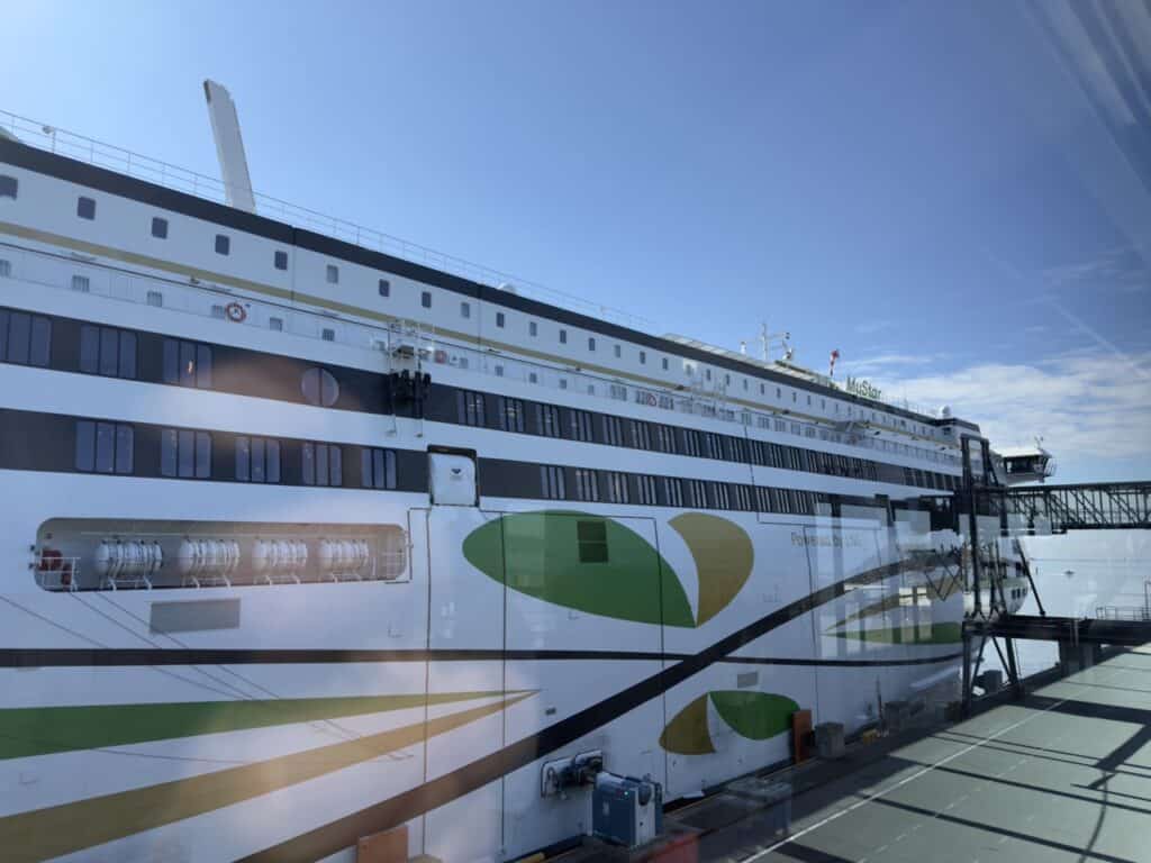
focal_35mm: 24
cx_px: 576
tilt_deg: +7.9
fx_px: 798
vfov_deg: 56.8
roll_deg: +0.2
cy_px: 432
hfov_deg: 71.6
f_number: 1.78
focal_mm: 6.76
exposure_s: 1/2985
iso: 64
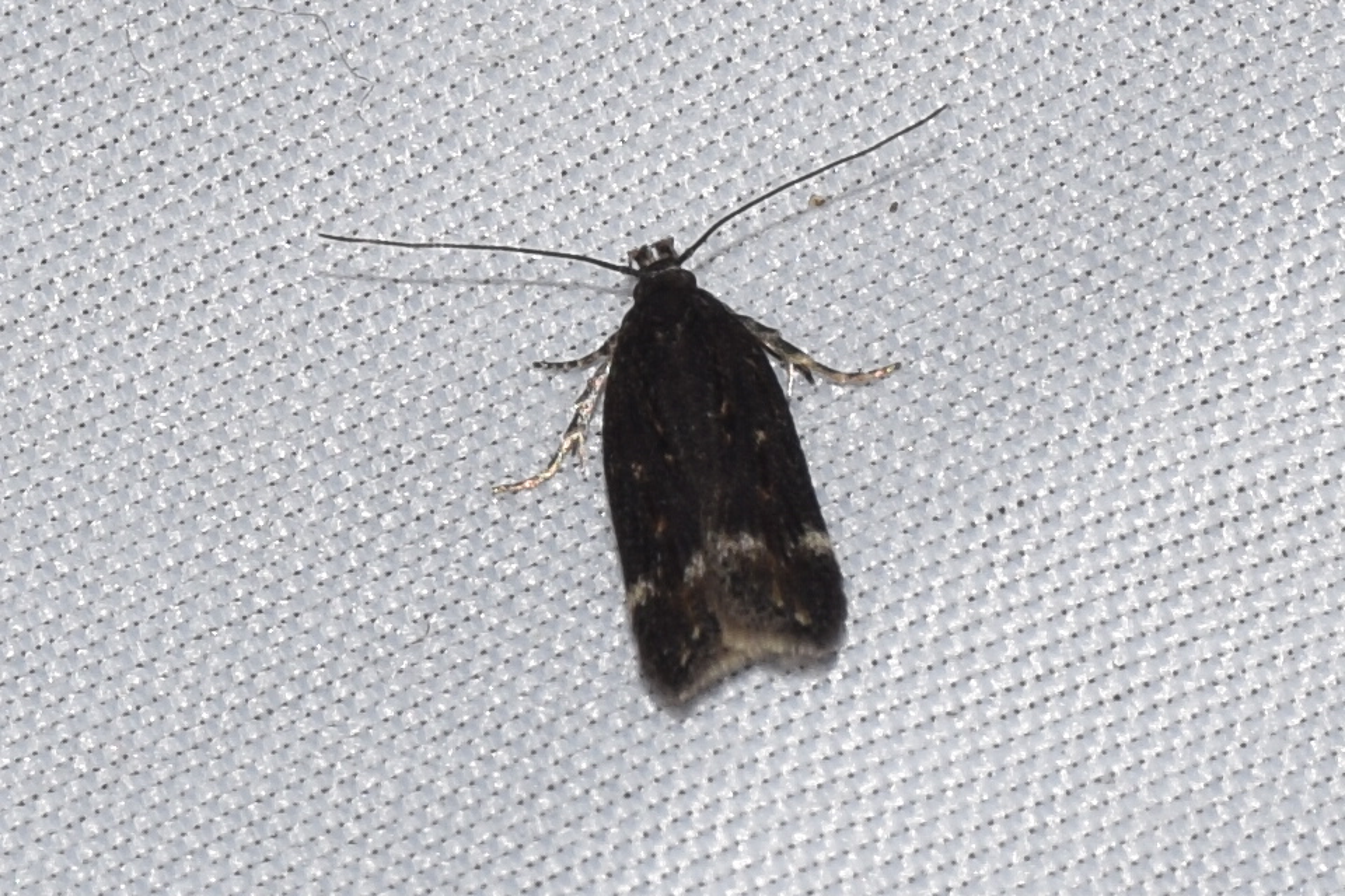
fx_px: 5884
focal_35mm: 158
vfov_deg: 8.7
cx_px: 672
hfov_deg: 13.0
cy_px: 448
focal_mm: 105
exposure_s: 1/60
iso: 100
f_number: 13
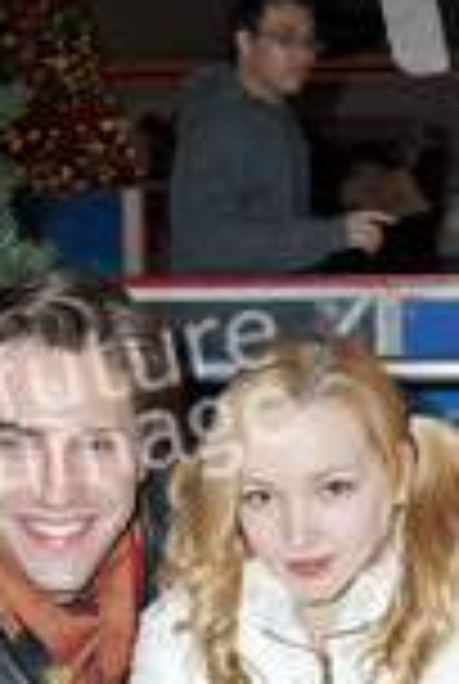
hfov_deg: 13.1
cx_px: 196
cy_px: 644
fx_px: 1999
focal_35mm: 105
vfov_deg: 19.0
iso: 250
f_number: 4.5
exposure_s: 1/320
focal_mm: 40
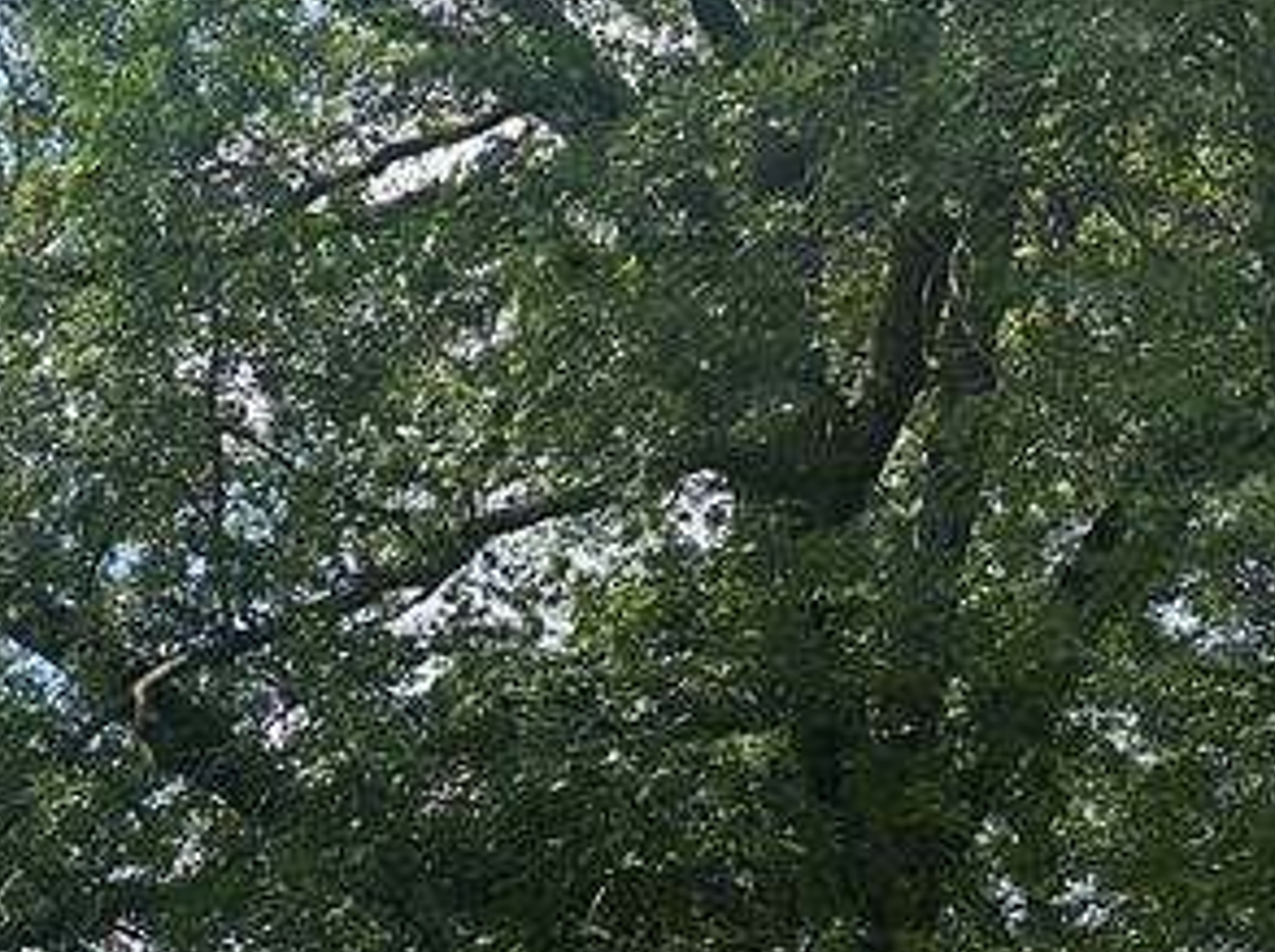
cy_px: 1648
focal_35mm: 84
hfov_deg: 20.0
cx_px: -661
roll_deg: -1.8
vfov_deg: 15.4
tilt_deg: +4.6
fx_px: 3090
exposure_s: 1/3247
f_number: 1.78
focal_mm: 6.86
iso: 80
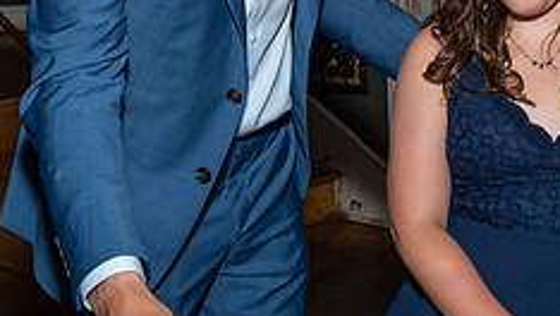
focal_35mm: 105
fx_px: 1560
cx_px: 370
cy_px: 38
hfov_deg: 20.3
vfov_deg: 11.5
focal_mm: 20
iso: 500
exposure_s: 1/250
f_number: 6.3
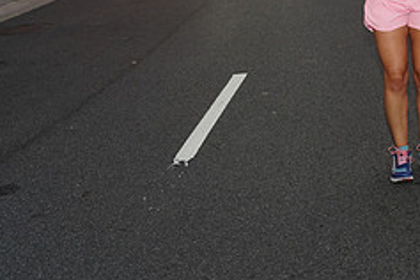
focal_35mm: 71
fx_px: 828
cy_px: -61
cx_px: 475
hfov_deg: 26.0
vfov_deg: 18.2
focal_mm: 29
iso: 500
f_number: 4.5
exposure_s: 1/80
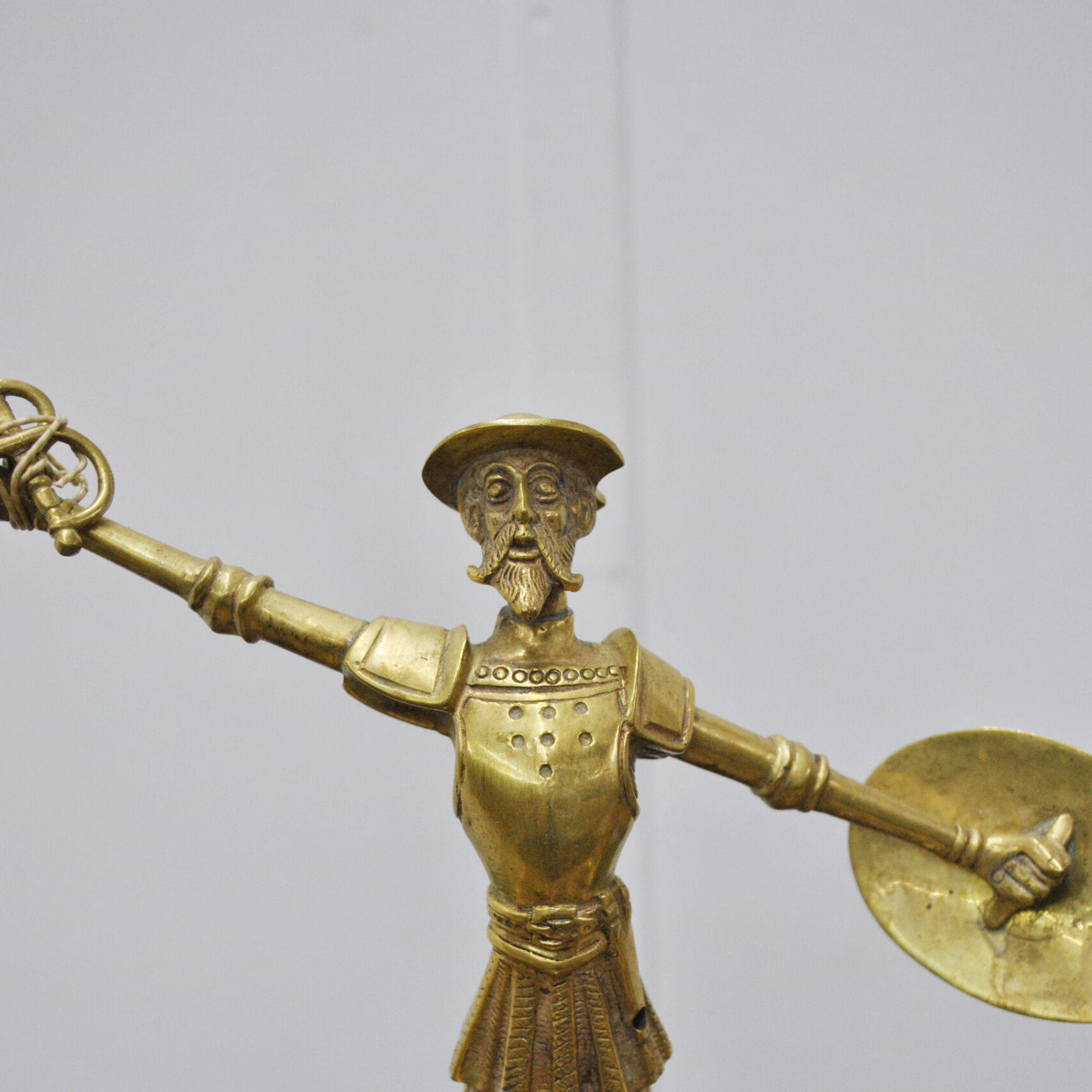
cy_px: 800
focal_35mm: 50
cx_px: 544
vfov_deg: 33.4
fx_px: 1785
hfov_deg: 34.0
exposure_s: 1/60
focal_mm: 26
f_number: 4.2
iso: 400
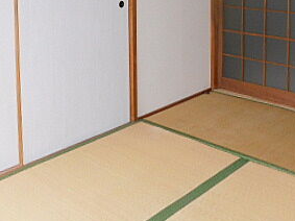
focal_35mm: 52
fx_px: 443
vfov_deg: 25.9
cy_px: -23
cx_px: 150
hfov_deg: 36.8
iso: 200
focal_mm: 4
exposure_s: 1/30
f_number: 3
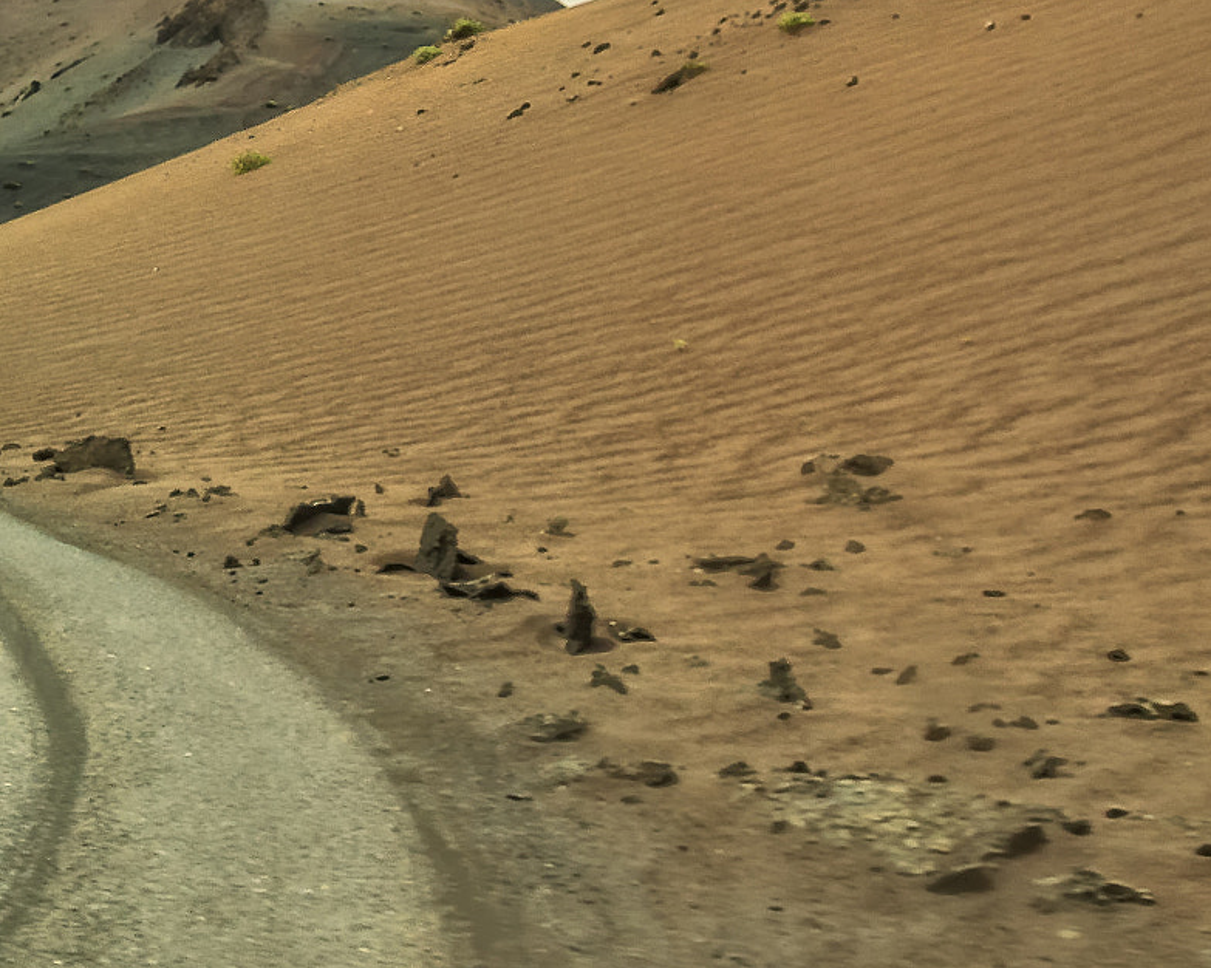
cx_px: 124
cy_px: 254
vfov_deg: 30.9
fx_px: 1720
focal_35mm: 48
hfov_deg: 36.4
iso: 200
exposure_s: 1/125
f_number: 5.6
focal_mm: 17.01
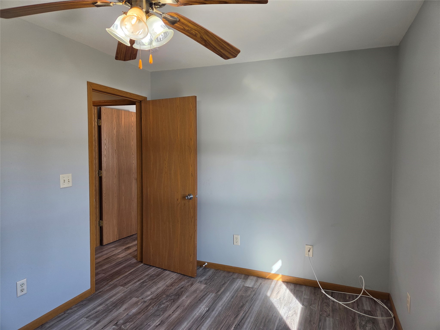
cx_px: 220
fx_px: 292
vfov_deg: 58.9
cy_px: 165
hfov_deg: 73.9
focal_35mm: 23
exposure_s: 1/120
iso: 80
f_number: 1.8
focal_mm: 5.4
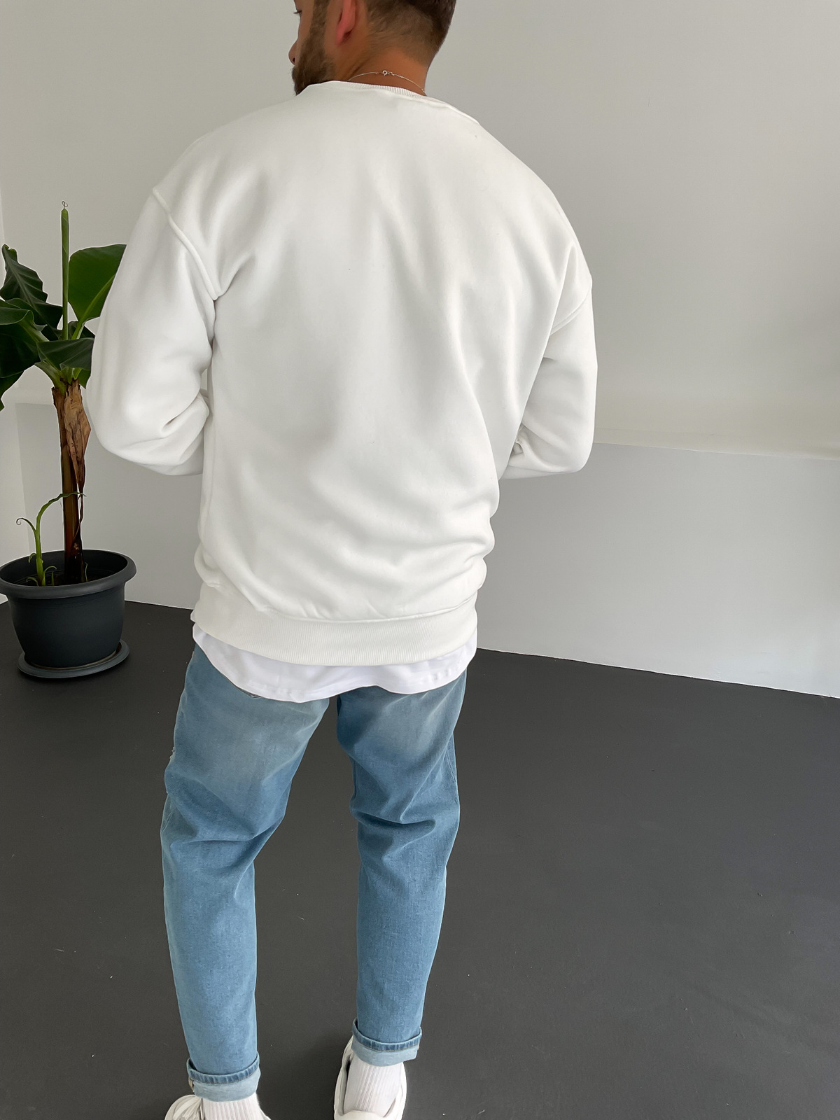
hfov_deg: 48.2
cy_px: 560
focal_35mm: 29
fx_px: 938
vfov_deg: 61.7
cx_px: 420
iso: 25
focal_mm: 3
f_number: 1.8
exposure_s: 1/120
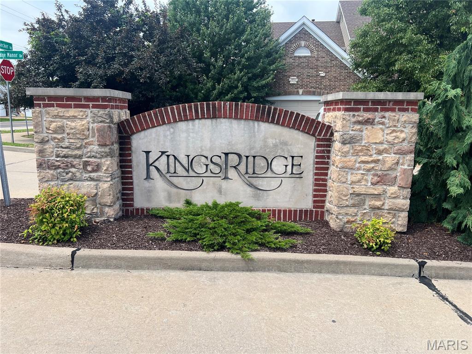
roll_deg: +1.3
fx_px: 355
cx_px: 236
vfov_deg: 53.1
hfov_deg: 67.3
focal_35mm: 26
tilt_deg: -11.1
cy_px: 177
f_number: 1.5
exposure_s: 1/2208
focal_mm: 5.7
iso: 50
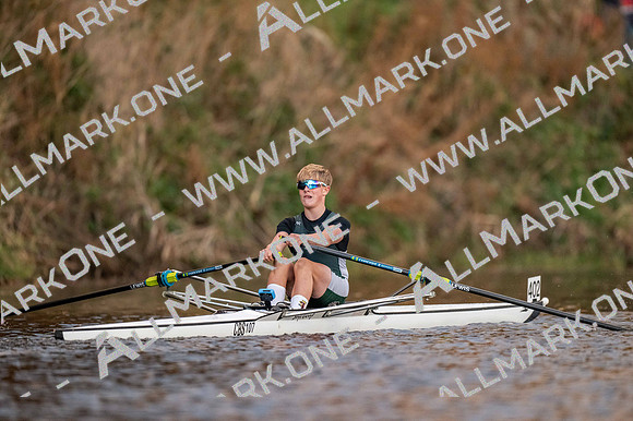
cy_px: 210
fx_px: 10546
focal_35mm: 600
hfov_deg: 3.4
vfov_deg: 2.3
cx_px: 316
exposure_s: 1/2000
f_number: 4
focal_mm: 600
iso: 5000
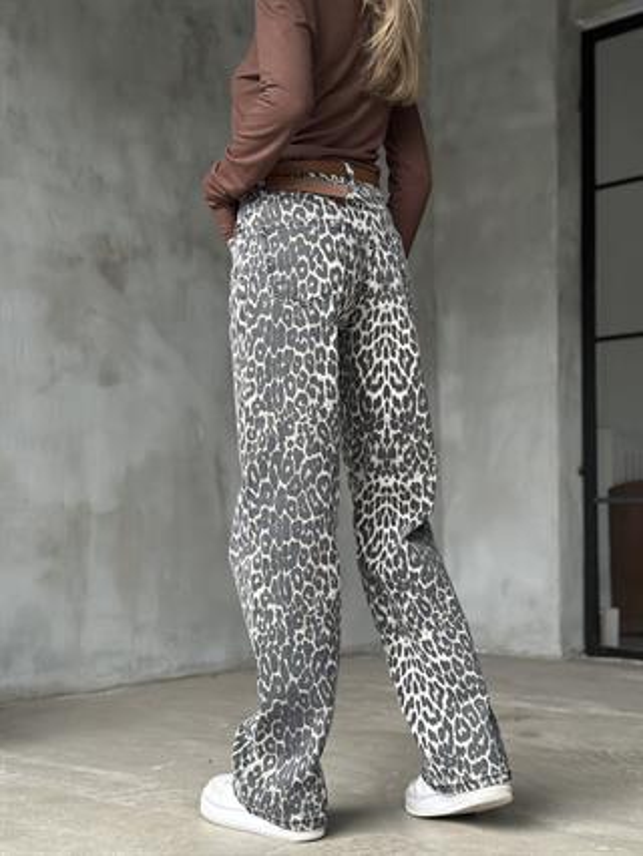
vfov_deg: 39.6
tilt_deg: +4.6
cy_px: 428
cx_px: 322
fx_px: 1188
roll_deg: -0.8
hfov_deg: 30.3
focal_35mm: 48
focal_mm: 6.86
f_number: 1.78
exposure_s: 1/60
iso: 320
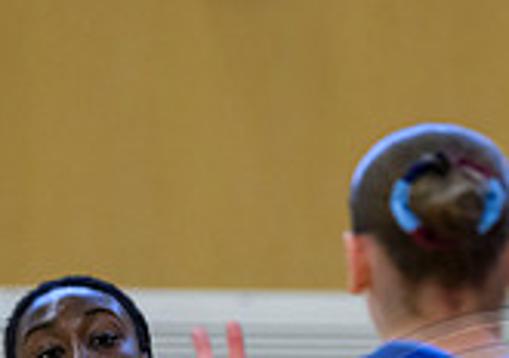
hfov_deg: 2.3
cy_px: 636
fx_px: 12525
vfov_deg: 1.6
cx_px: 312
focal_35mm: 871
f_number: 2.8
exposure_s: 1/1250
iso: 4000
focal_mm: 200
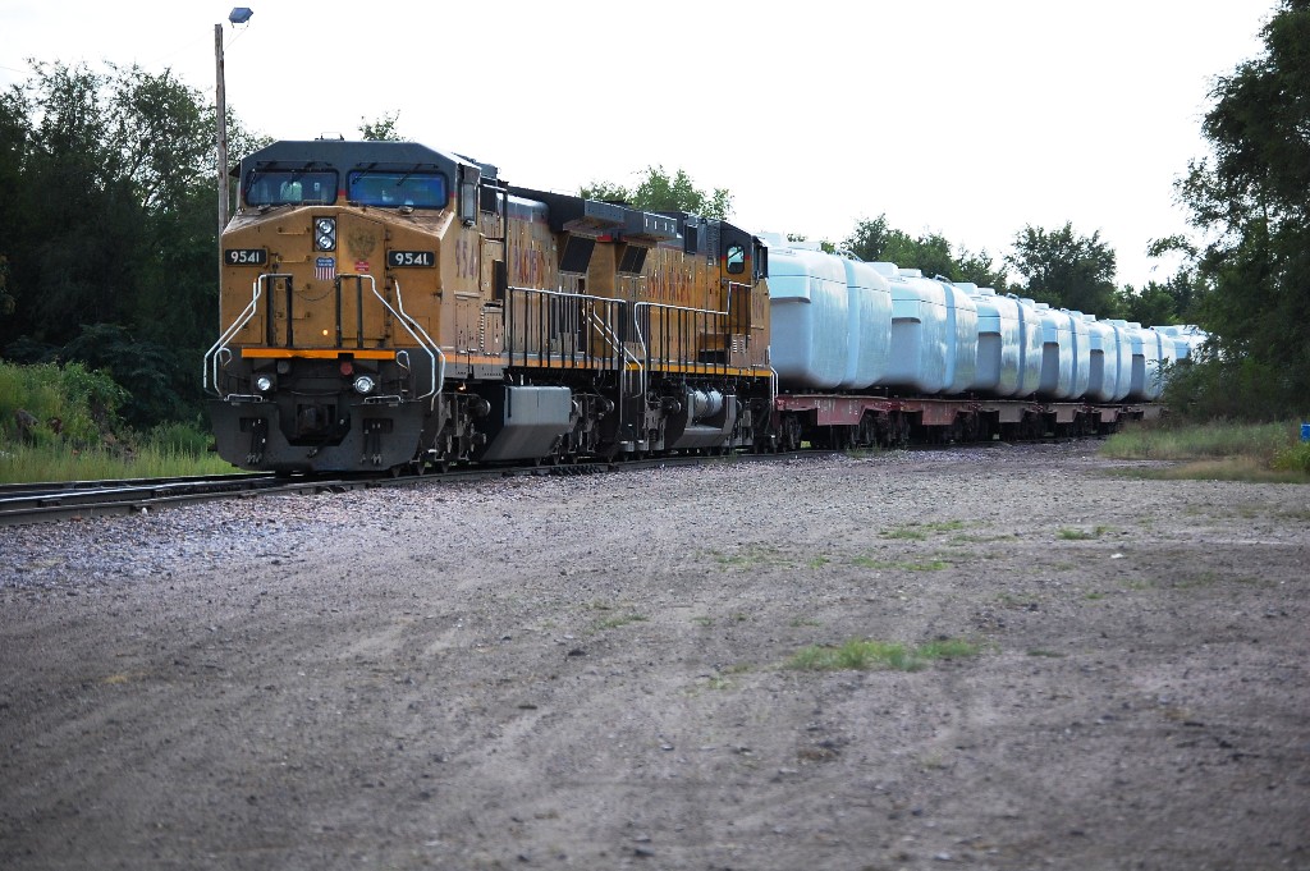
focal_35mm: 168
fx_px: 6108
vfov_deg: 8.2
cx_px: 655
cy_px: 436
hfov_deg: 12.2
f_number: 5
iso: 400
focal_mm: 112
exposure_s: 1/1000
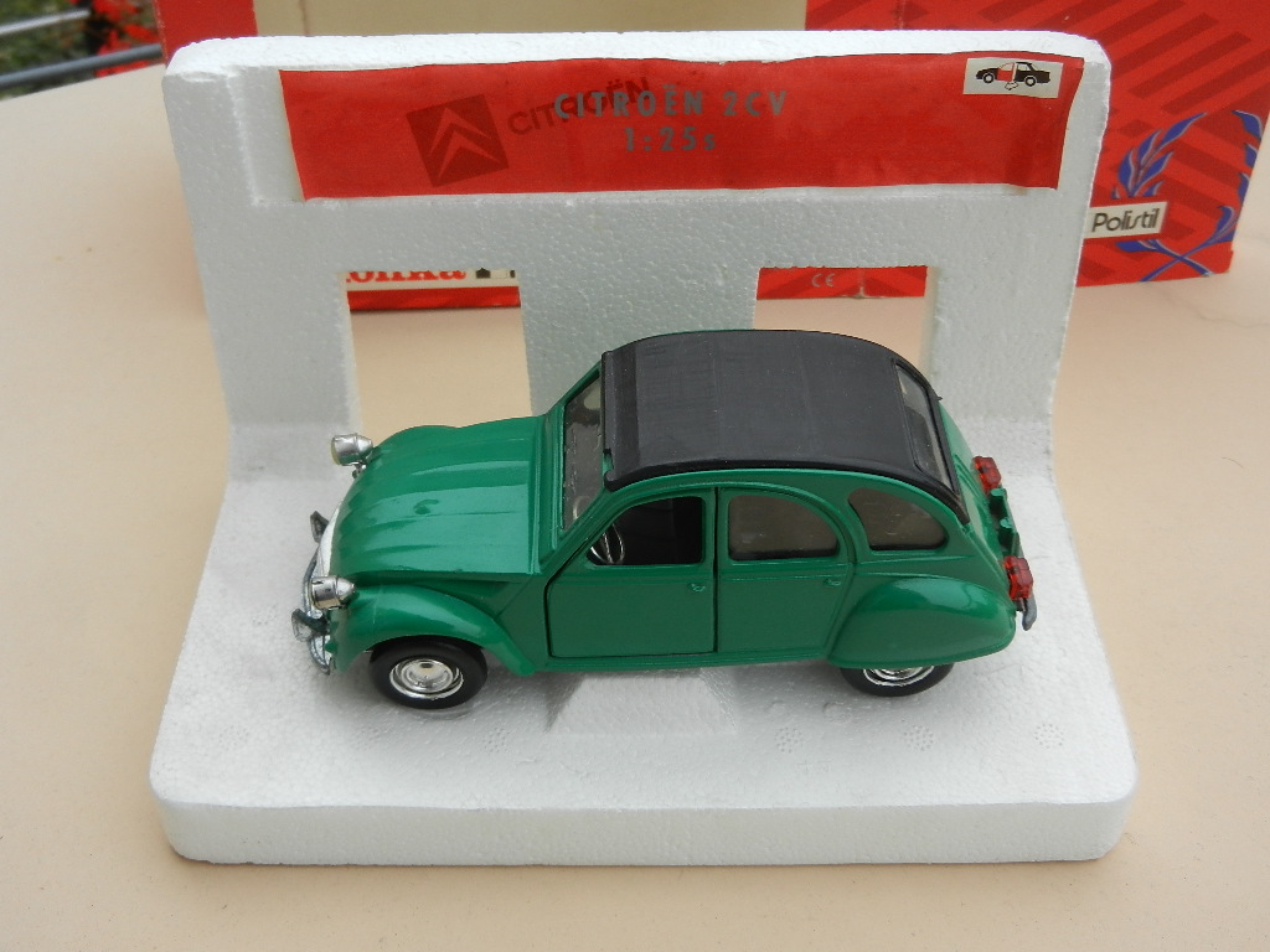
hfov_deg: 49.0
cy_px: 476
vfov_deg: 37.7
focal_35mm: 38
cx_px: 635
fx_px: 1394
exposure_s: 1/160
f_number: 4
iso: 160
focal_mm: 6.9
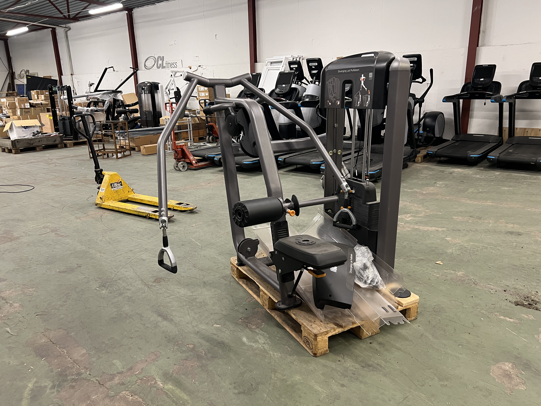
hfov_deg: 67.3
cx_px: 270
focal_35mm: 26
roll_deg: +1.5
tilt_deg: -14.9
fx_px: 406
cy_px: 203
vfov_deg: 53.1
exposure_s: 1/50
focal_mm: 5.7
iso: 200
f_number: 1.5
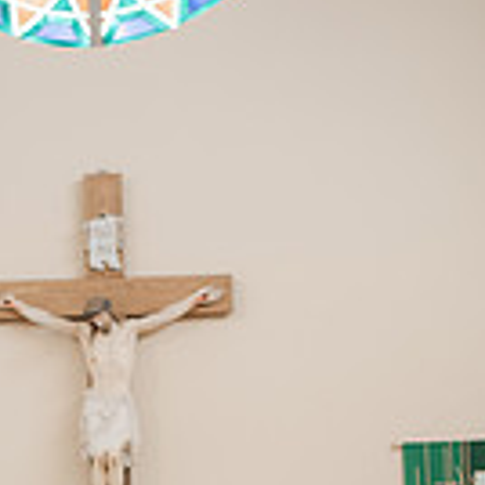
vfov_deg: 11.7
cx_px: 36
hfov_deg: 12.1
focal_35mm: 143
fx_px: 2267
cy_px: 709
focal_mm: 50
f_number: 2.5
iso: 400
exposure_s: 1/400
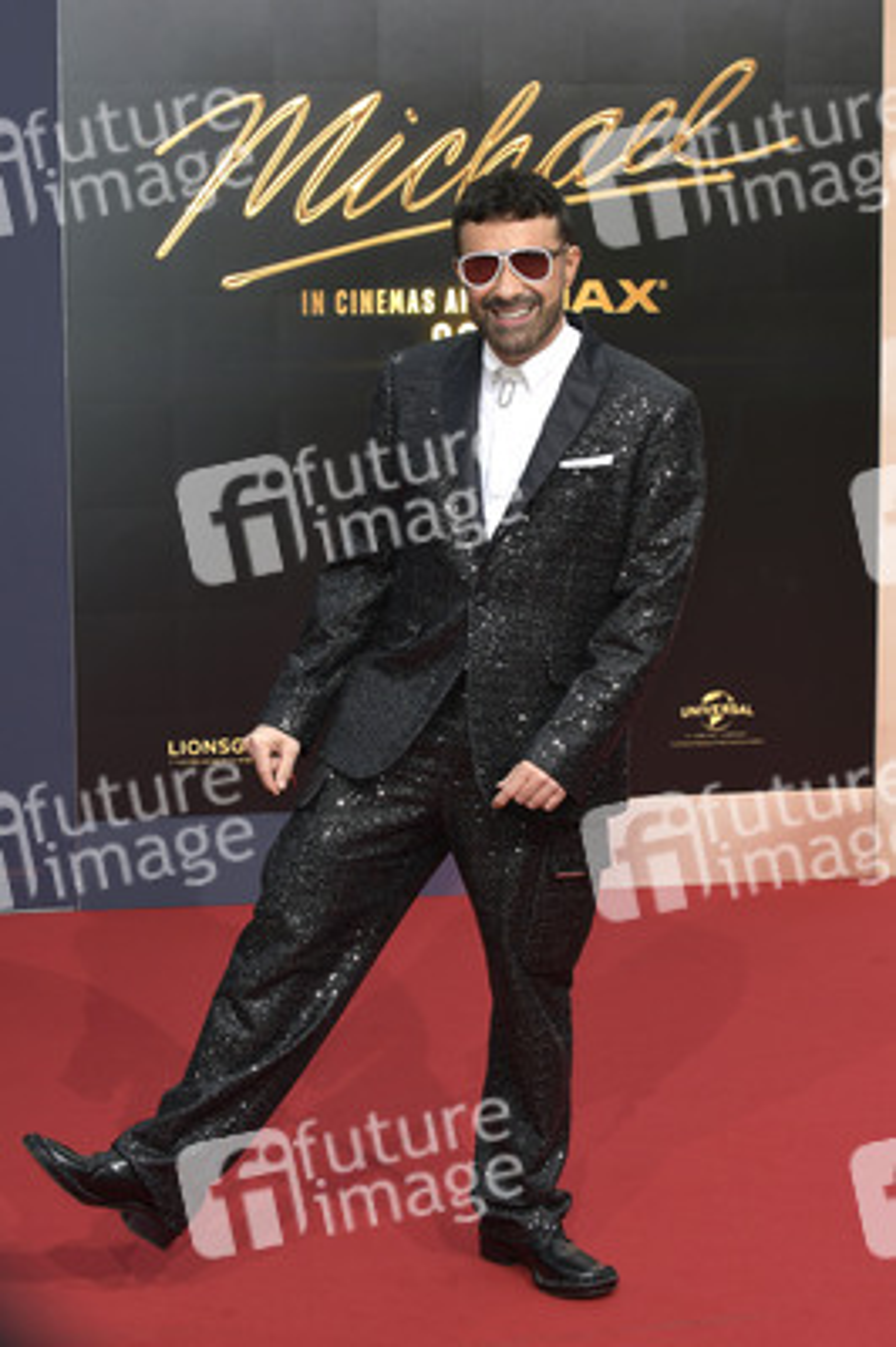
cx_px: 448
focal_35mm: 70
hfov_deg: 19.4
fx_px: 2618
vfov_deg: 28.9
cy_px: 674
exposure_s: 1/250
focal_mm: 70
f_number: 8
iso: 400
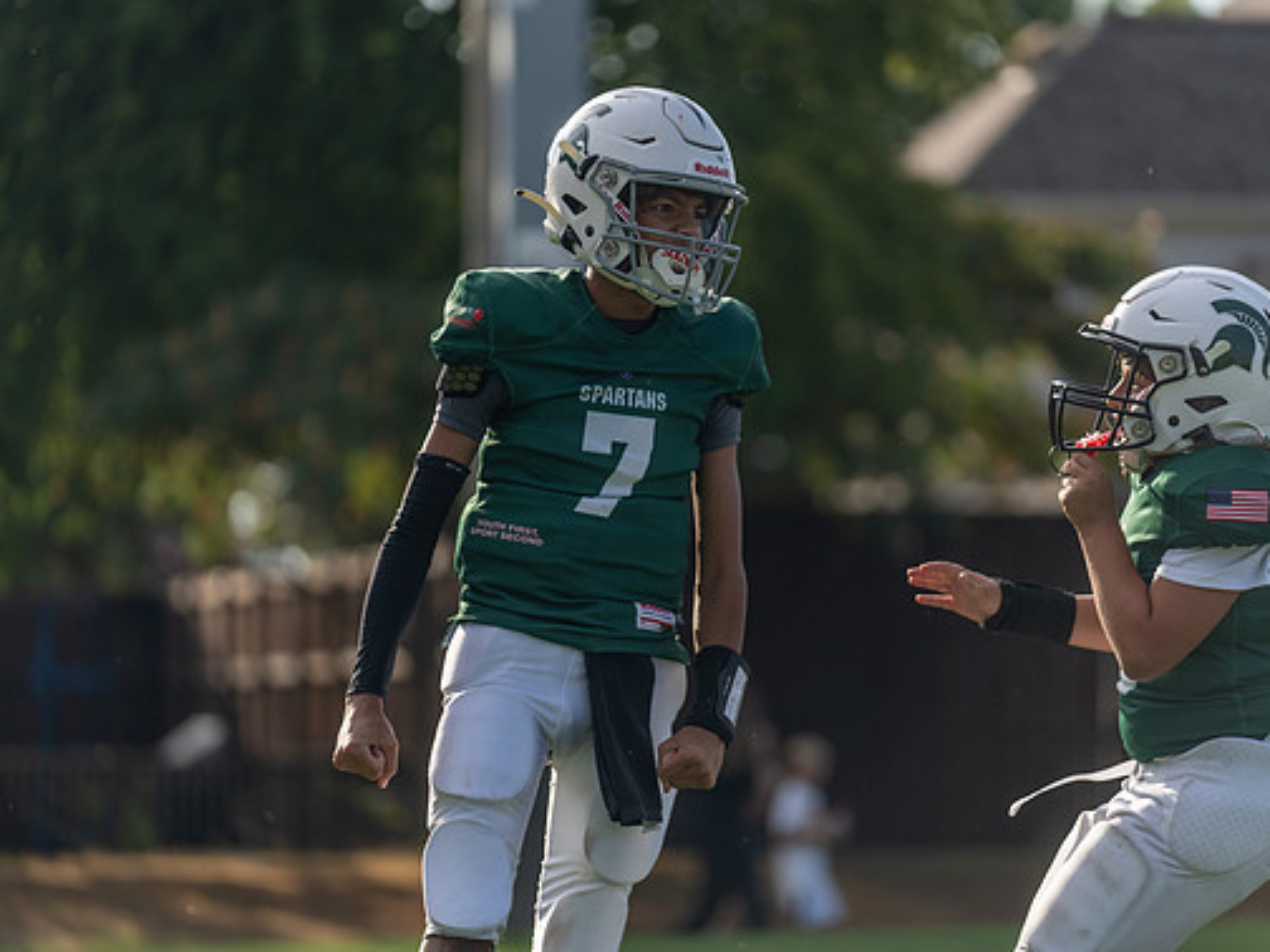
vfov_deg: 7.9
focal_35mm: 188
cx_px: 663
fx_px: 6897
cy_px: 472
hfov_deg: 10.5
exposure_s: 1/2500
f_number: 2.8
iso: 100
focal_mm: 170
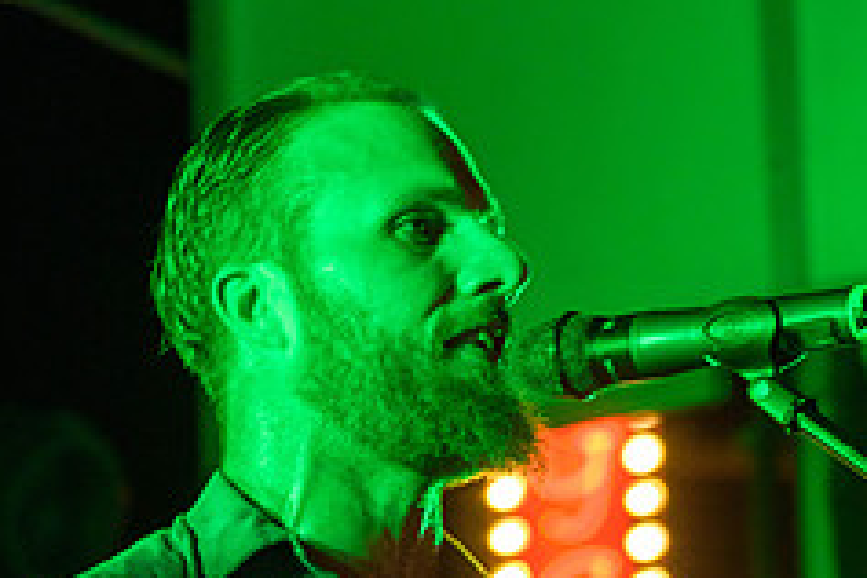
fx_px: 7200
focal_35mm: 299
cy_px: 461
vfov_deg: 4.6
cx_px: 541
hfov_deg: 6.9
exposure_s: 1/125
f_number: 4.8
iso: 1000
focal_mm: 105
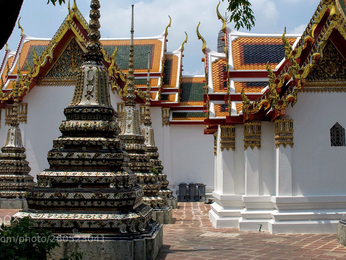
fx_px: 460
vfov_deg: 31.4
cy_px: 96
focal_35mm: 46
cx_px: 192
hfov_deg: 41.2
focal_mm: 22
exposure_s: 1/500
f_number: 11
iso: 160
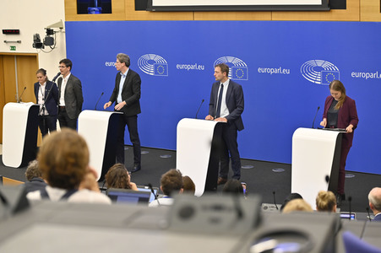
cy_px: 126
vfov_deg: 19.4
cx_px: 190
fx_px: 740
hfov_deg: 28.9
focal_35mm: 70
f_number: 2.8
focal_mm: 70
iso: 2000
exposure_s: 1/320
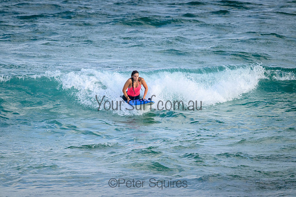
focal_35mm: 760
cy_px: 98
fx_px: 6250
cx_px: 148
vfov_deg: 1.8
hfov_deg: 2.7
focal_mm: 760
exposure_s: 1/2000
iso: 1800
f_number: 11
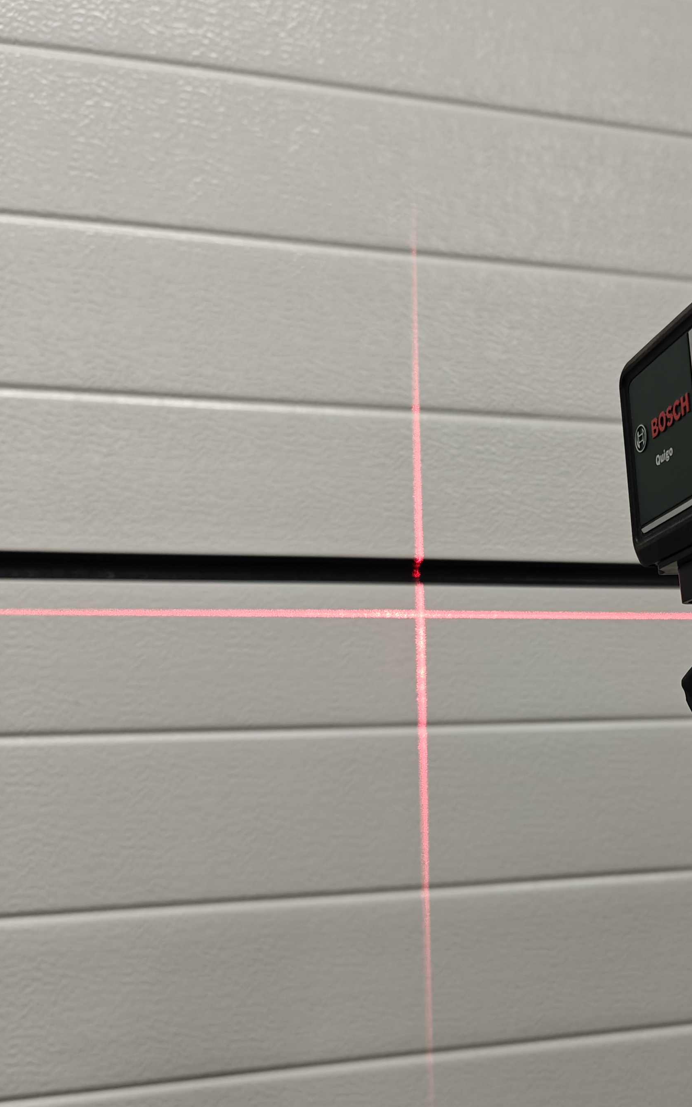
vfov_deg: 52.2
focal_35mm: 37
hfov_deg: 32.6
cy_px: 685
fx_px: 1116
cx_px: 628
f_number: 1.6
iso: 160
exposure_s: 1/100
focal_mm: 6.06
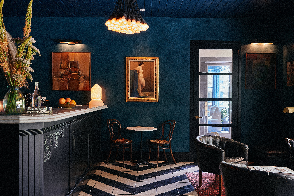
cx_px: 147
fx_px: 286
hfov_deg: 54.4
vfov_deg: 37.9
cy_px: 98
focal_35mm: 35
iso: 160
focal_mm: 35
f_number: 7.1
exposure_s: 1.3
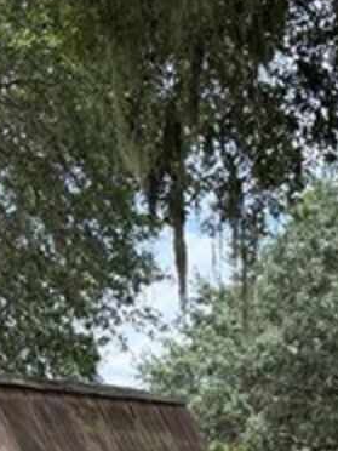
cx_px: 471
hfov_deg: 12.9
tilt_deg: -7.4
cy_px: 710
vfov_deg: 16.1
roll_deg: -1.0
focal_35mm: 110
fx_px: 1432
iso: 80
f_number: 1.78
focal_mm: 6.76
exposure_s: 1/1076
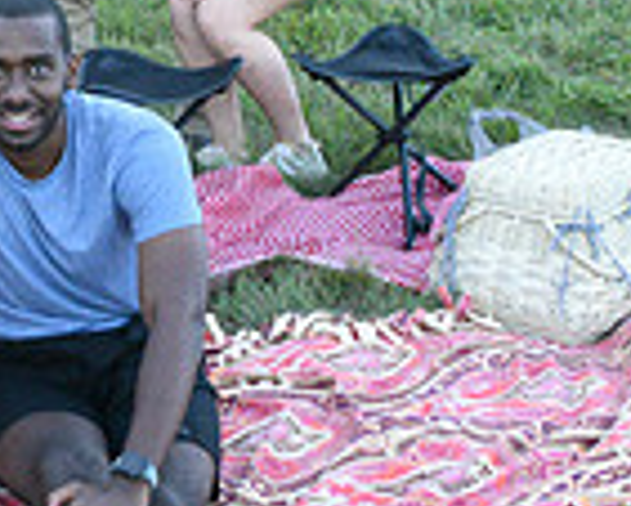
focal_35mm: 112
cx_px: -175
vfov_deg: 13.7
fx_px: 2093
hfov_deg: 16.3
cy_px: 114
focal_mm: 29
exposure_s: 1/100
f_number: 22
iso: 8000
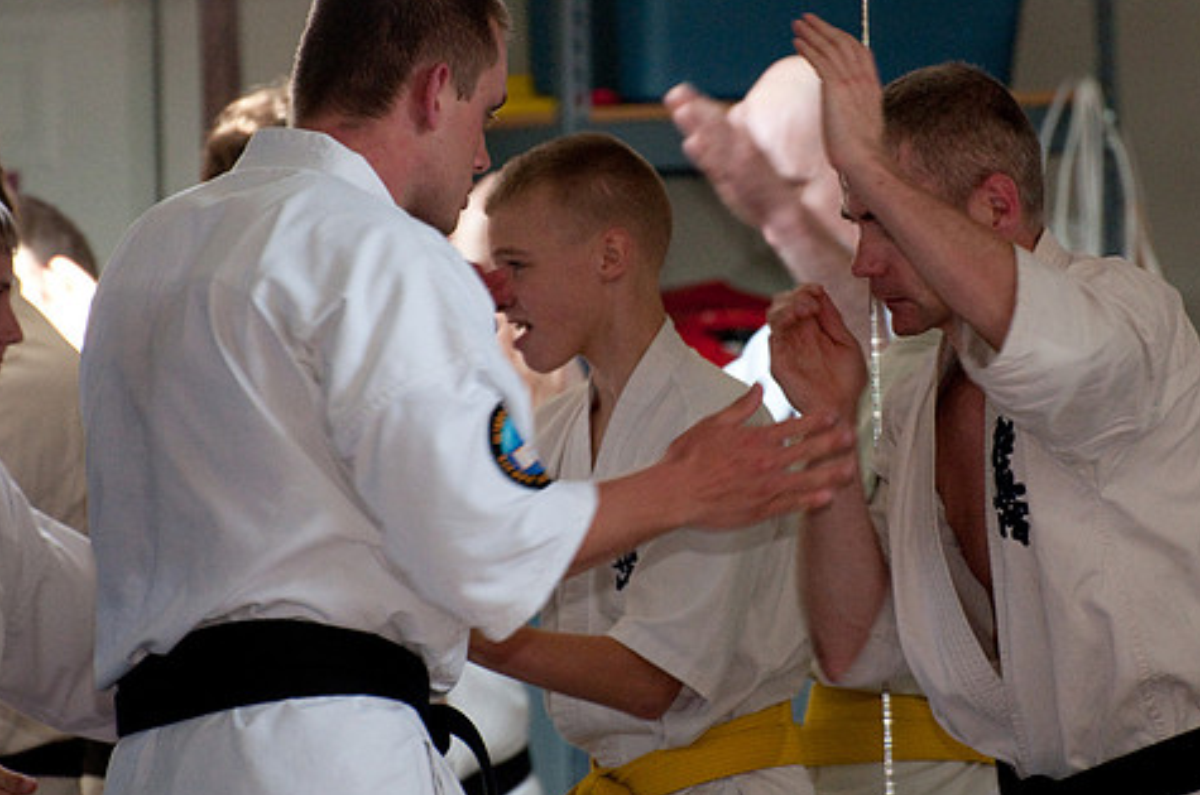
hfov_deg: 4.5
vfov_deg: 3.0
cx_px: 715
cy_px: 367
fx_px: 15241
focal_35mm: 458
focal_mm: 250
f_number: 5.6
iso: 800
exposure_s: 1/200
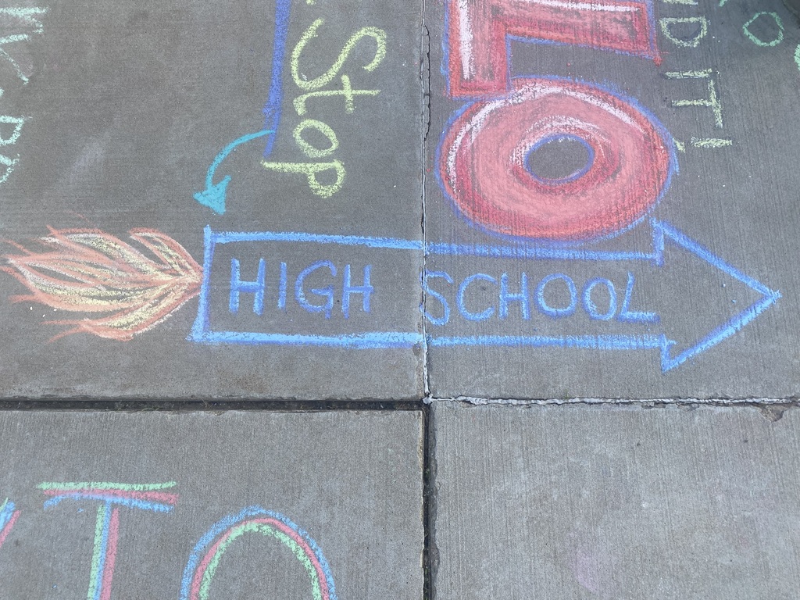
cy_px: 300
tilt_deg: -73.3
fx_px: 601
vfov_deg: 53.1
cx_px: 400
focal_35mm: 26
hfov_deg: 67.3
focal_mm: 4.25
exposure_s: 1/799
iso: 32
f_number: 1.8
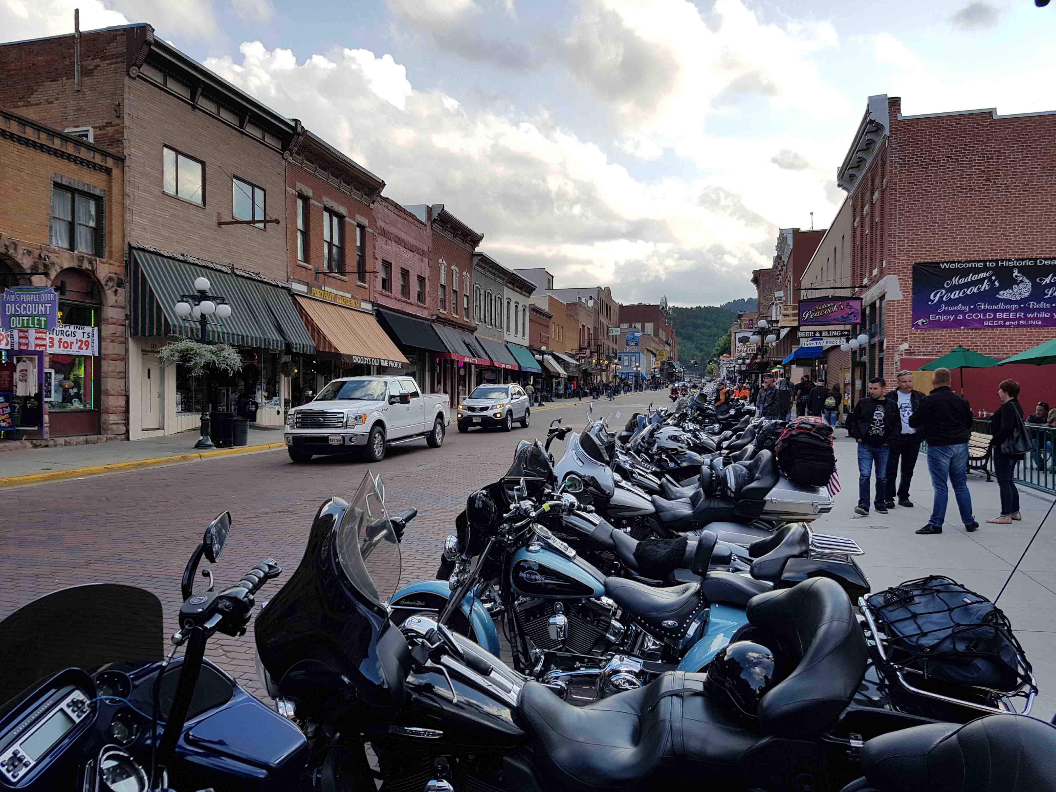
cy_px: 396
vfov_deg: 53.1
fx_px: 793
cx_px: 528
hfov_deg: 67.3
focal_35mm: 26
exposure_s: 1/1564
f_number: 1.7
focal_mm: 4.2
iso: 50
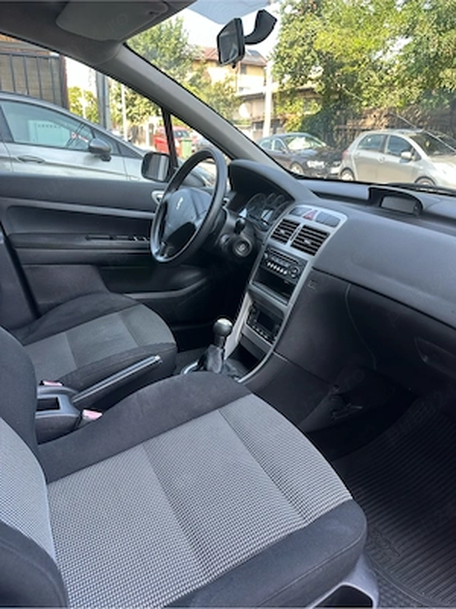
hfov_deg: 56.8
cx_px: 228
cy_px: 304
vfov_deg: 71.6
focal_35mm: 24
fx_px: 422
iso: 64
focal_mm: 6.86
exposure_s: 1/137
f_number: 1.78
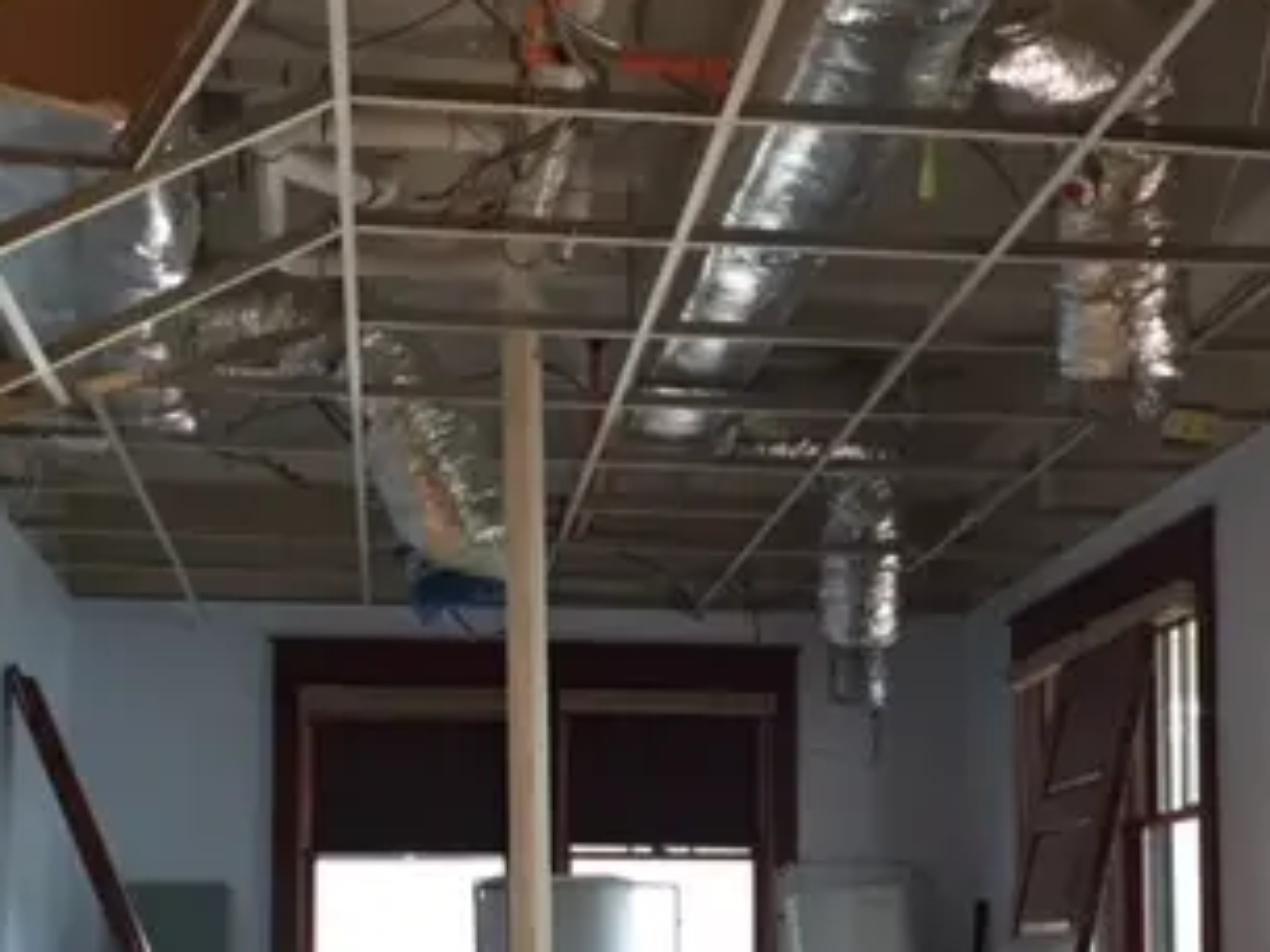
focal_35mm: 61
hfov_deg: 31.6
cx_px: 760
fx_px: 2238
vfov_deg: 23.4
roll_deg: +0.1
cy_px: 843
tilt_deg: +3.9
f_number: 2.2
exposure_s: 1/30
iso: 200
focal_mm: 4.15
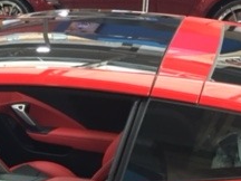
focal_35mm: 86
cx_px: -6
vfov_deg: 16.6
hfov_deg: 21.8
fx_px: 599
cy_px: 208
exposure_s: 1/15
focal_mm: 4.15
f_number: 2.2
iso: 250
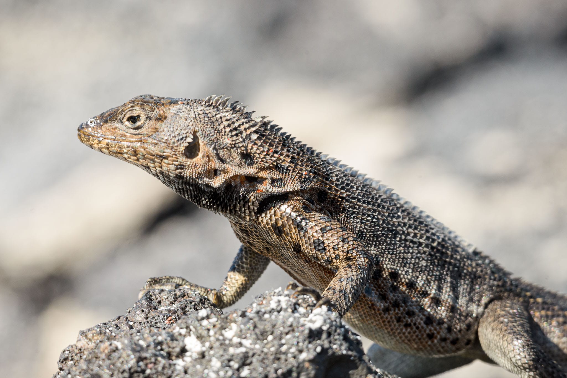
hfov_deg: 3.4
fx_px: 9491
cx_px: 284
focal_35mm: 603
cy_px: 189
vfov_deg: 2.3
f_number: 11
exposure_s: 1/200
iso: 400
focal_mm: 400
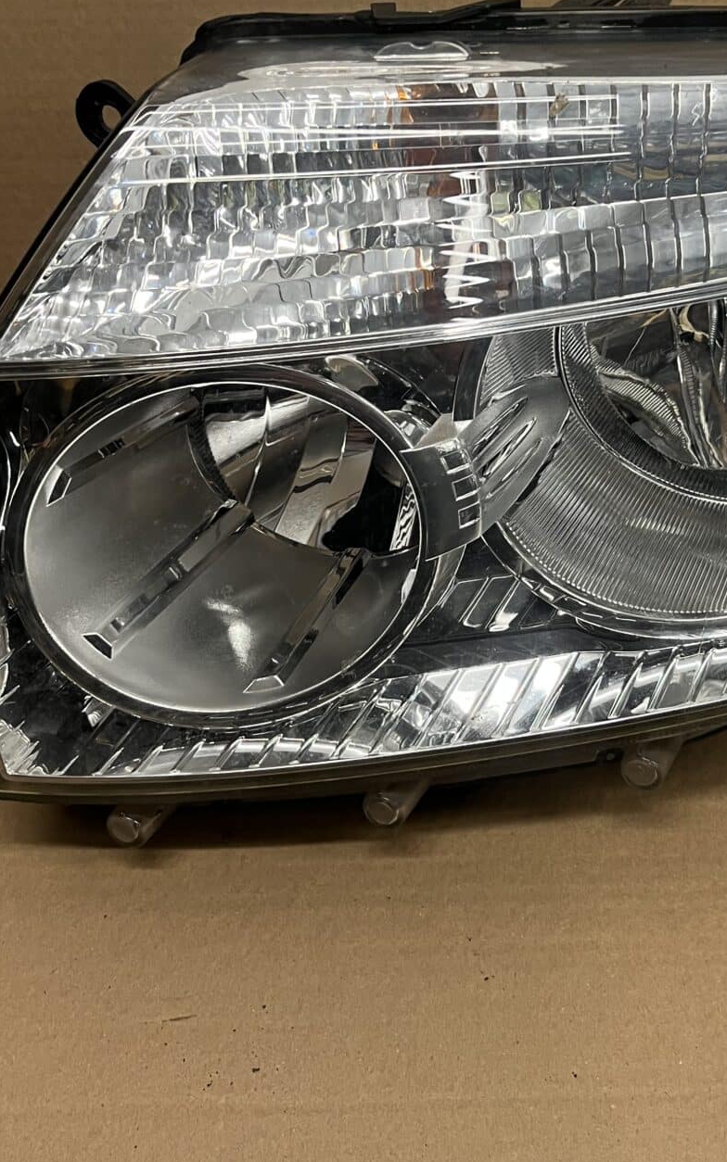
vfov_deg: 44.1
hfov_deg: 28.2
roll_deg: +1.4
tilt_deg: -41.0
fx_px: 1426
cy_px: 456
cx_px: 532
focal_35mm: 45
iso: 80
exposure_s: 1/50
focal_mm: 5.1
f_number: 1.6
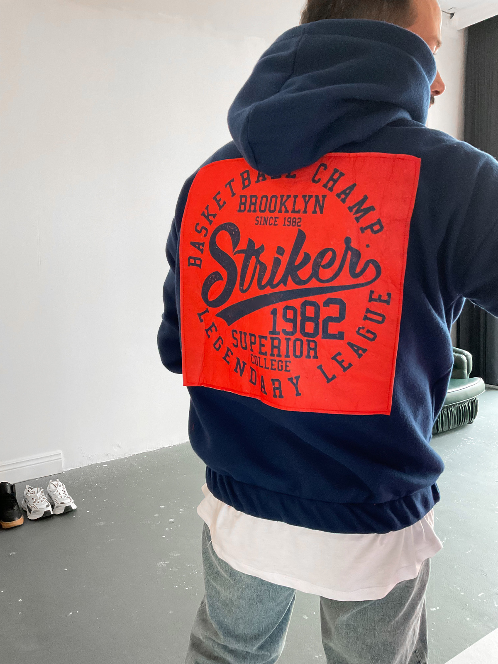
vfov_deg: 61.7
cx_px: 249
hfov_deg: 48.2
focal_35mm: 29
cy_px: 332
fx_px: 556
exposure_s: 1/60
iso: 200
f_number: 1.8
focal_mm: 3
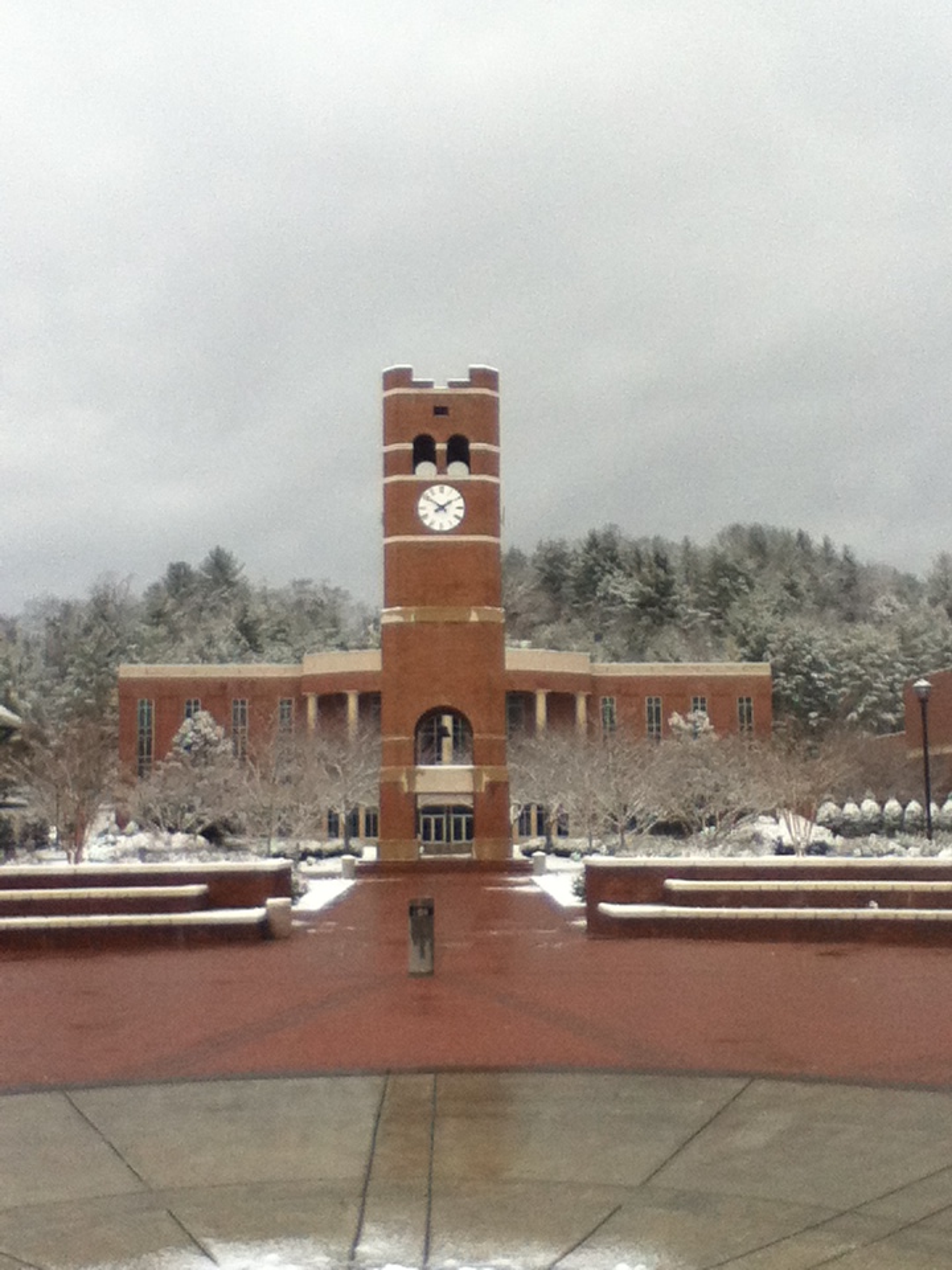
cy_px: 635
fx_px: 1173
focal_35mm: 32
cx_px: 476
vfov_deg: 56.8
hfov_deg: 44.2
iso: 80
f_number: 2.4
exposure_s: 1/624
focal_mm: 3.85
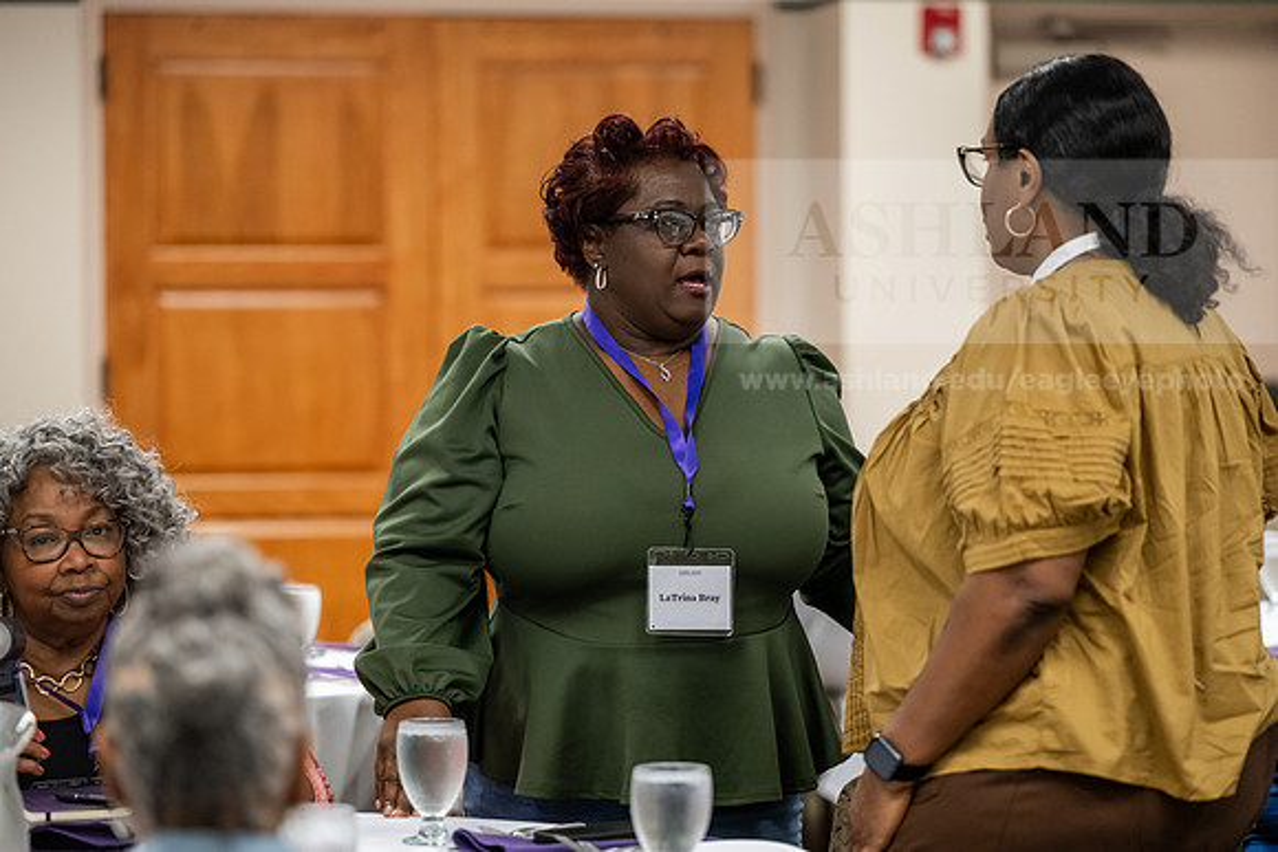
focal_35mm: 120
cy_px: 426
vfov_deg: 11.4
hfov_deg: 17.1
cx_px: 639
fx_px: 4261
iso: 2500
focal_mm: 120
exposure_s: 1/200
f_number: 2.8
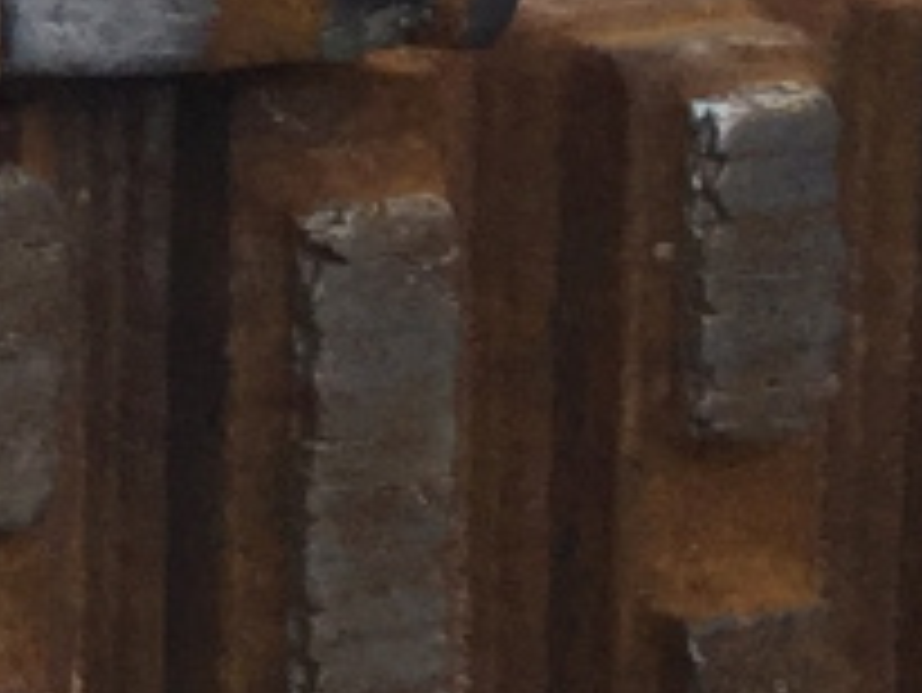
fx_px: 6023
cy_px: -338
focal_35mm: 226
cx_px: -2564
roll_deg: +0.9
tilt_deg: -7.8
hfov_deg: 7.0
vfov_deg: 6.5
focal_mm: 4.15
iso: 32
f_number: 2.2
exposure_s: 1/542
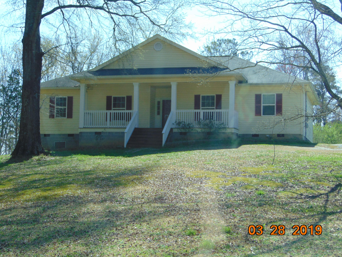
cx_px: 171
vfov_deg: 20.7
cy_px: 128
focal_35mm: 71
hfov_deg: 27.4
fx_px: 701
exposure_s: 1/320
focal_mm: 12.8
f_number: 3.7
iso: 80
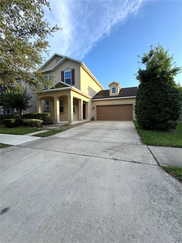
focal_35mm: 14
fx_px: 98
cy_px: 122
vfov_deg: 102.1
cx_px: 91
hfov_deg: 85.7
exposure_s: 1/569
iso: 40
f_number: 2.2
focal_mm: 2.22
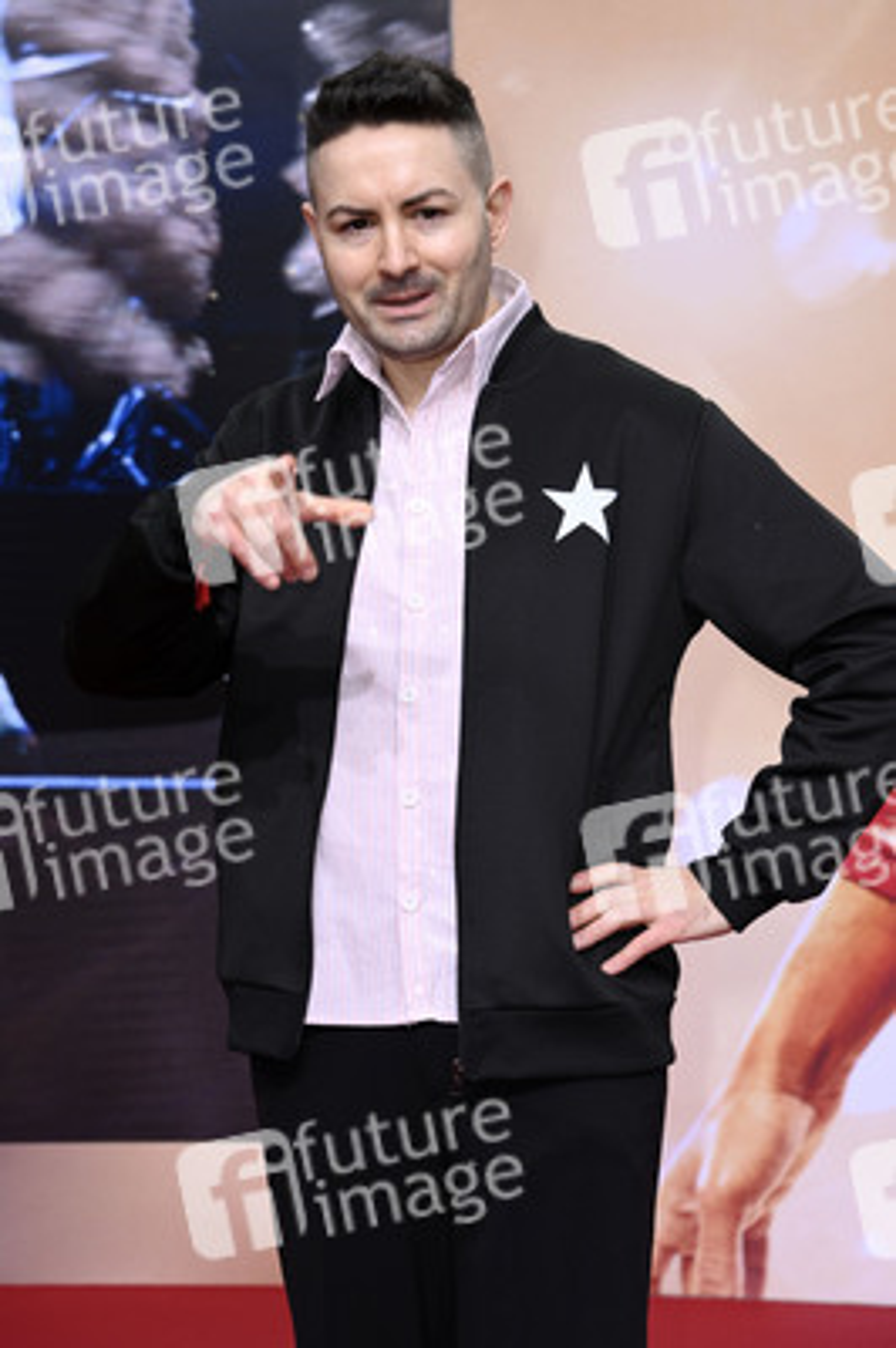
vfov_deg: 18.3
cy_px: 674
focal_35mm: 112
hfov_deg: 12.2
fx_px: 4188
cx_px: 448
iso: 320
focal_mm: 112
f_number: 6.3
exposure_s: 1/250
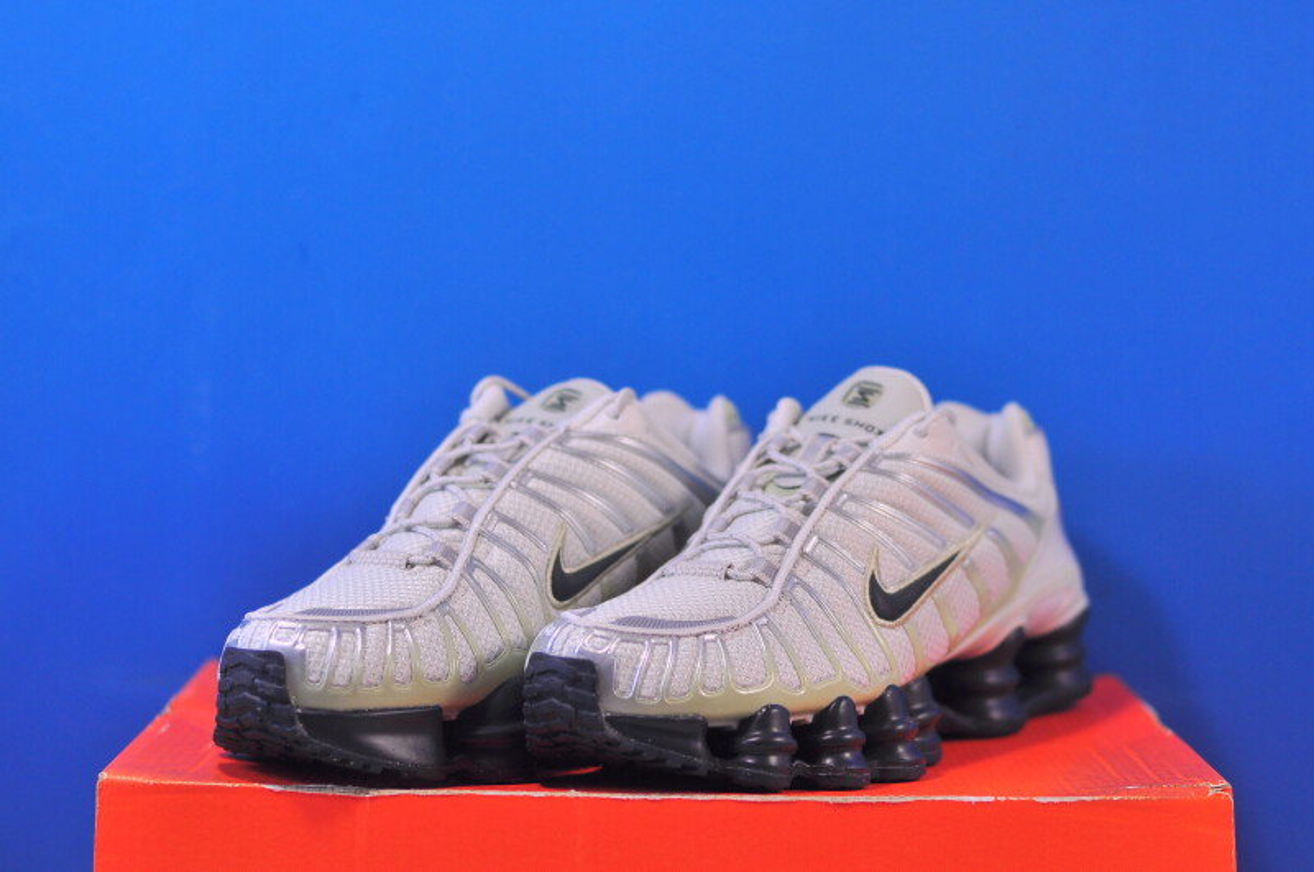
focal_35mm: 75
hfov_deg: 27.0
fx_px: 2734
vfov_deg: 18.1
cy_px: 436
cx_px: 657
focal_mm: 50
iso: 250
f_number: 2.5
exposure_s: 1/320
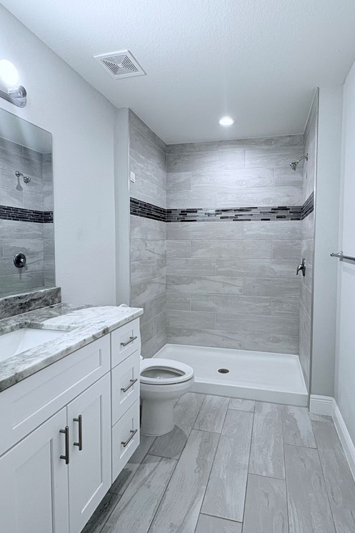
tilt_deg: -3.1
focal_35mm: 20
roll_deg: +0.0
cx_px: 201
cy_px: 261
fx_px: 296
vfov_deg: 84.0
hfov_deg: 61.7
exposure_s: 1/120
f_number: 2.2
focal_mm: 2.22
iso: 160
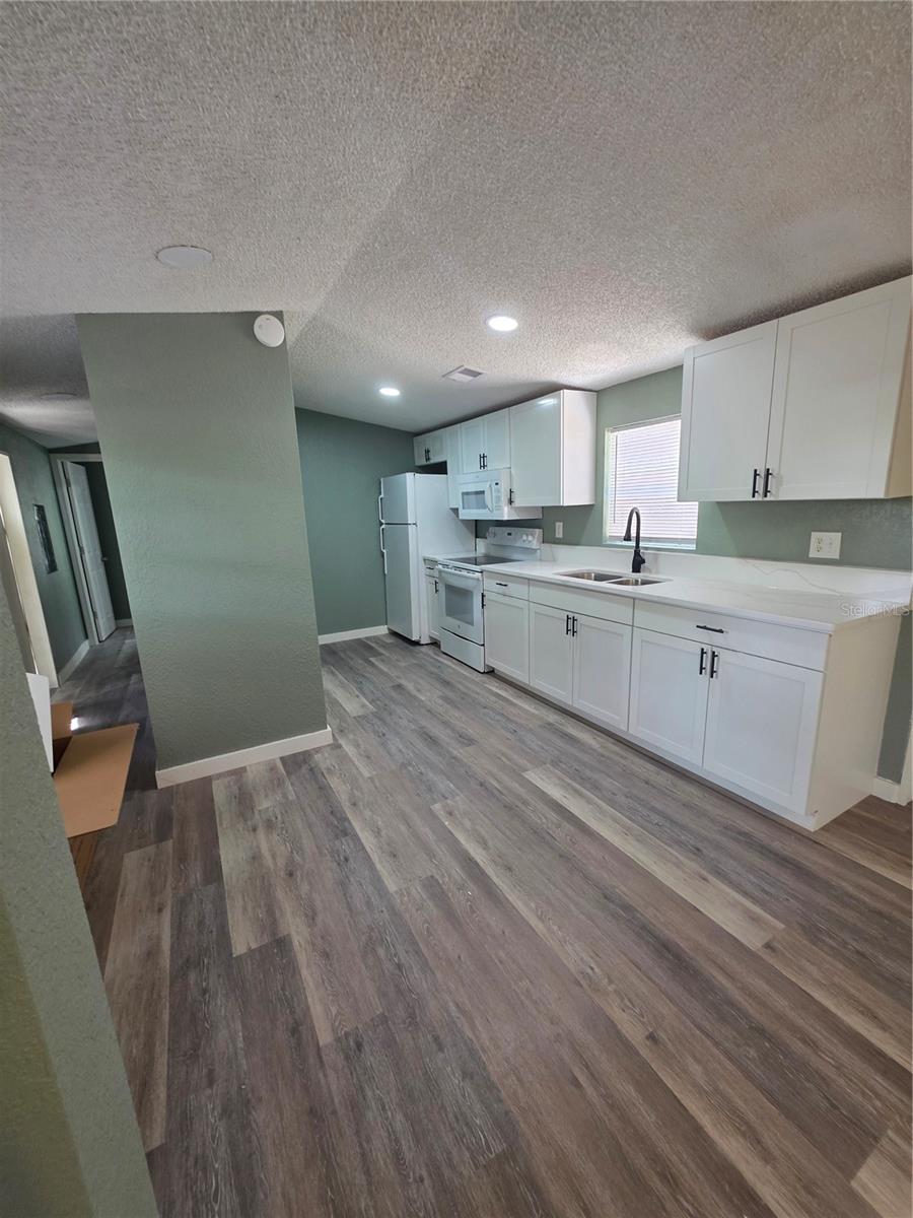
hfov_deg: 89.9
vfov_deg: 106.2
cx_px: 456
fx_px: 457
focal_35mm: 13
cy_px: 609
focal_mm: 2.2
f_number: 1.9
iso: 160
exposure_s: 1/60
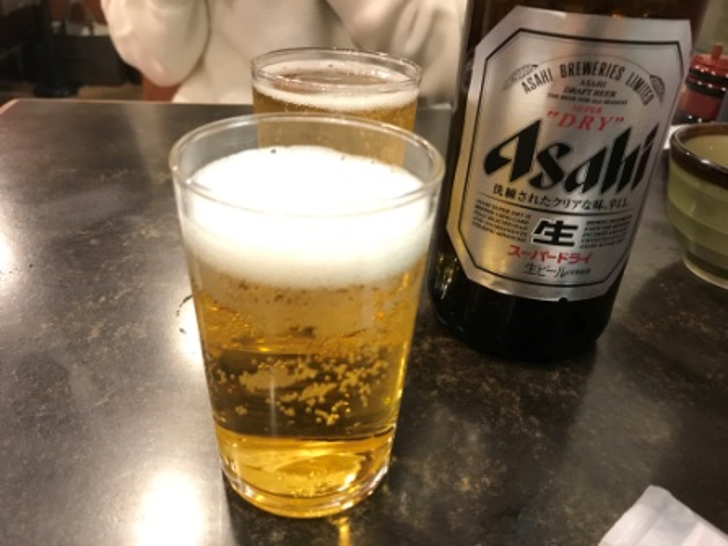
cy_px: 273
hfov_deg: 63.4
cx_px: 364
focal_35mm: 28
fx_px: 589
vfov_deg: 49.7
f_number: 1.8
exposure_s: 1/15
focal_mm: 3.99
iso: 80
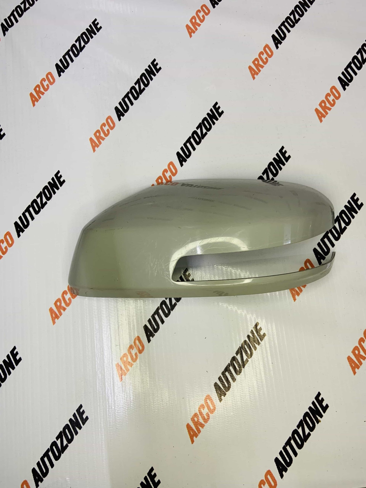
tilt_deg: -78.3
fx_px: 367
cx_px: 183
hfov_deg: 53.1
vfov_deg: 67.3
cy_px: 244
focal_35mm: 26
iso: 80
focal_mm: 4.25
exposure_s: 1/100
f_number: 1.8
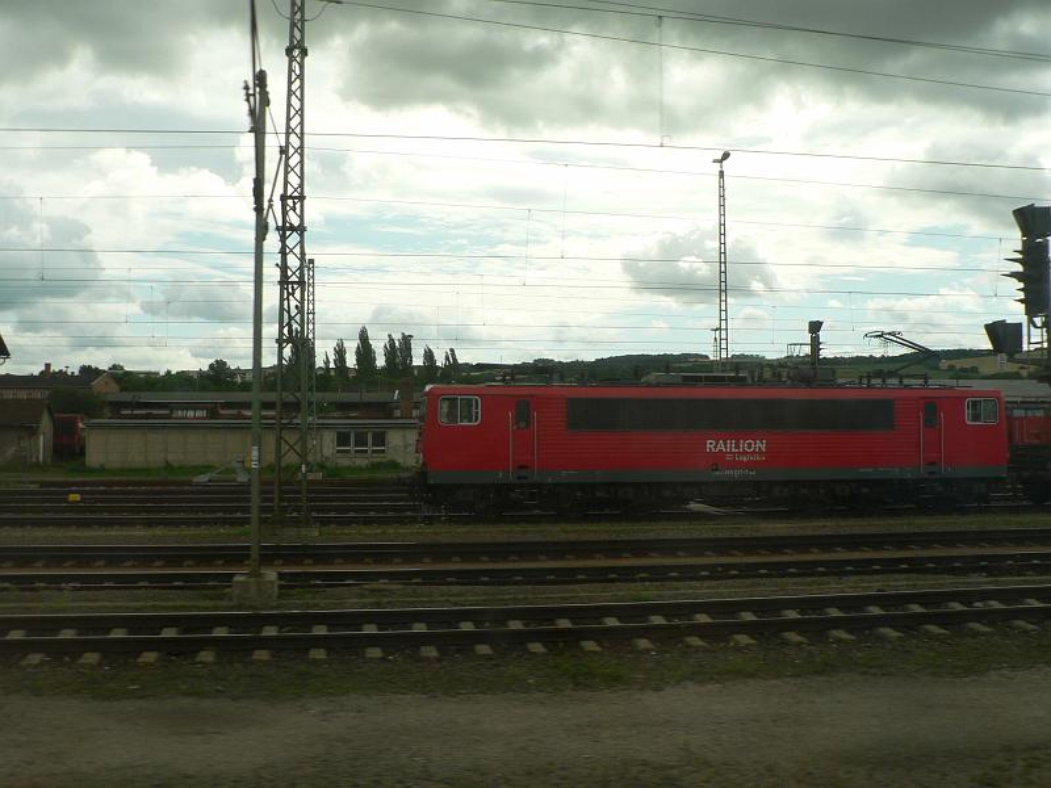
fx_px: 1093
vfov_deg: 39.7
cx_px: 526
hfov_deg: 51.4
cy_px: 394
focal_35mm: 36
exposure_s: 1/400
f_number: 4
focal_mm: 6
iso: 80
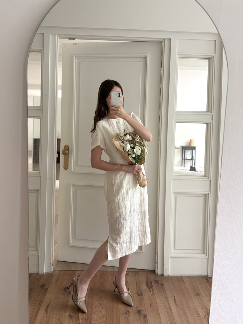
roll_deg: -2.4
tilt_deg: -14.8
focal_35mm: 26
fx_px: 243
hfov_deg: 53.1
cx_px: 122
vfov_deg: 67.3
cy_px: 162
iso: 125
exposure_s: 1/62
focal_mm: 5.96
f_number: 1.6
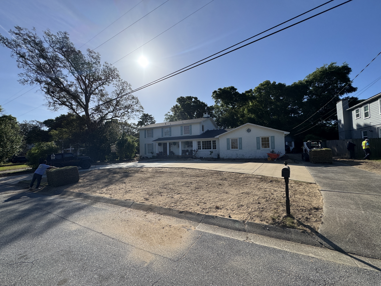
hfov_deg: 102.1
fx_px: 154
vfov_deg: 85.7
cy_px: 143
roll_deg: +1.2
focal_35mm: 14
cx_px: 190
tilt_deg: +3.1
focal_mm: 2.22
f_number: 2.2
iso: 50
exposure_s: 1/2874
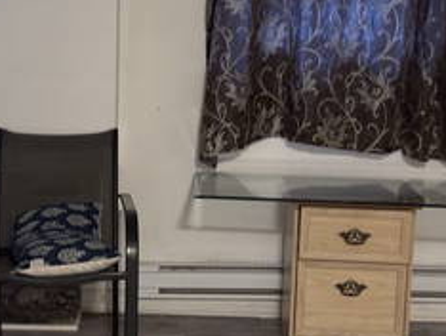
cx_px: 198
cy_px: 162
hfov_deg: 24.4
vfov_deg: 18.5
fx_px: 1032
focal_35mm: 80
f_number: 1.6
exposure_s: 1/17
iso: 400
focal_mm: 5.96
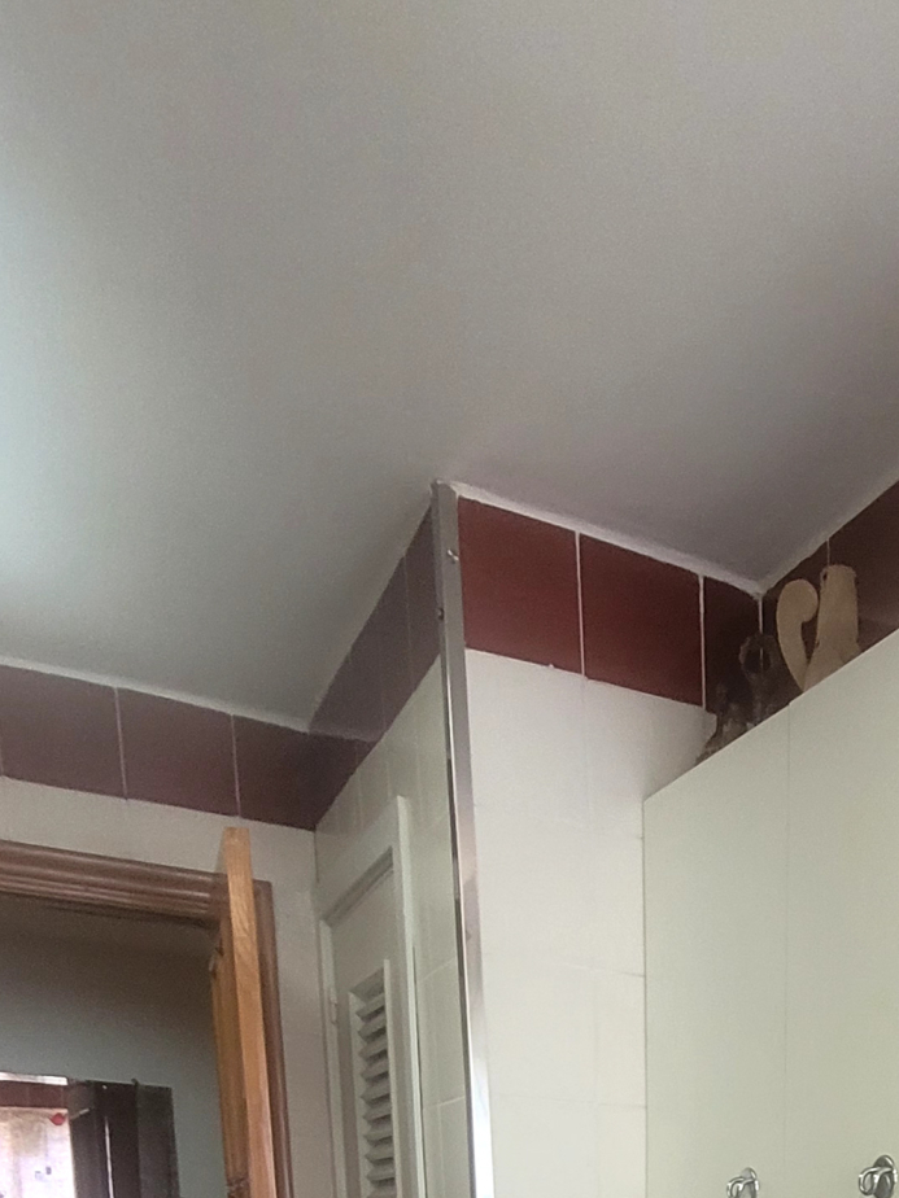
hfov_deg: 36.6
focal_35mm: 36
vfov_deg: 35.4
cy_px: 1552
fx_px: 1247
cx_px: 848
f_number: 2.2
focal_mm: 1.74
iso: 125
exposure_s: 1/50
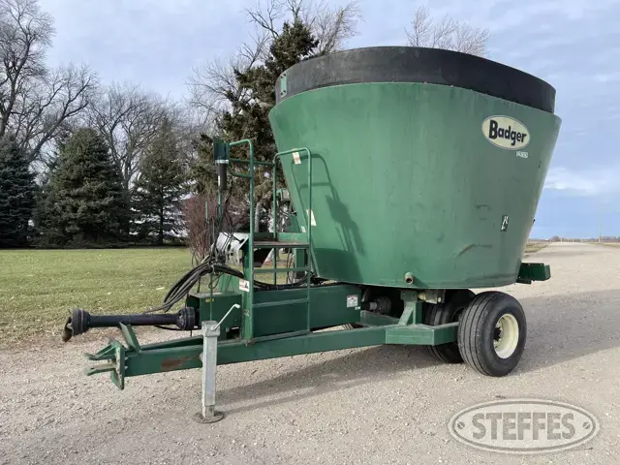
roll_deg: +0.7
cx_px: 310
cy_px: 232
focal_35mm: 25
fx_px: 448
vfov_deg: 54.9
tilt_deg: +2.5
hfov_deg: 69.4
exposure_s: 1/1140
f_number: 1.6
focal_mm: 5.1
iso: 32
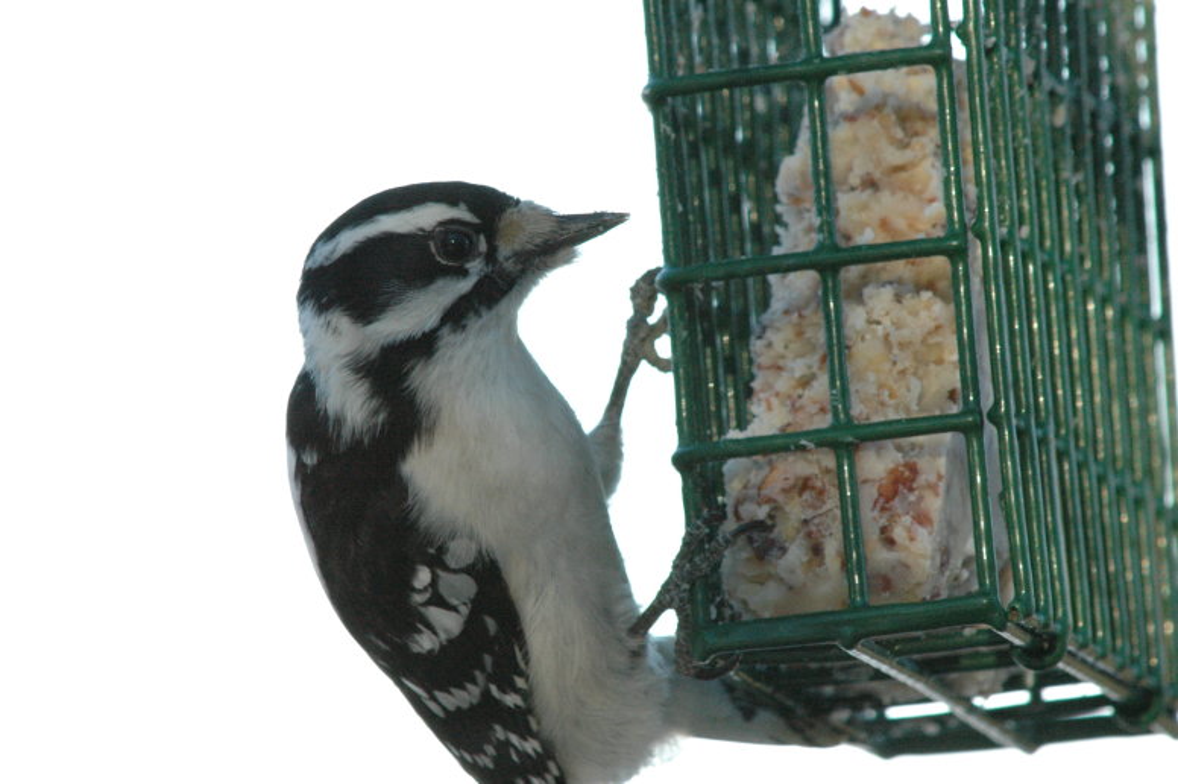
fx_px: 24520
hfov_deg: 2.8
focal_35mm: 750
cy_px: 392
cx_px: 589
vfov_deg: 1.8
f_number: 11
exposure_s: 1/250
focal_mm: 500
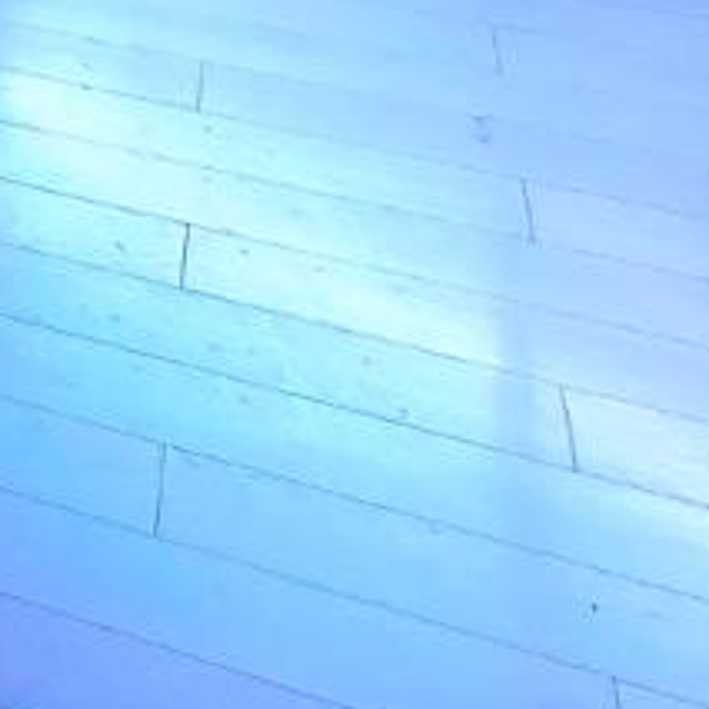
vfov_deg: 14.9
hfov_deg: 14.6
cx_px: -952
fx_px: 1877
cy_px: -914
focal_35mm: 81
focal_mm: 2.2
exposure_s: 1/60
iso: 200
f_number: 2.2
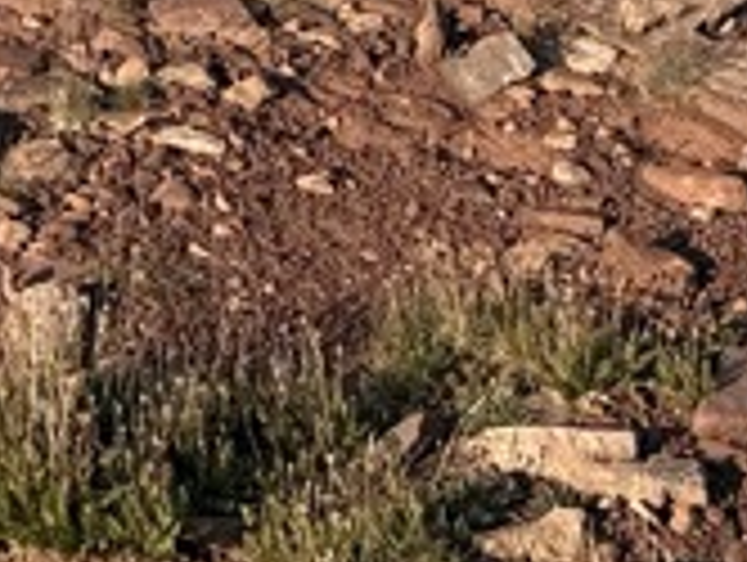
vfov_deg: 8.5
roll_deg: -0.1
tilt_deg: -5.0
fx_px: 3198
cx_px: -549
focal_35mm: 148
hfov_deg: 12.3
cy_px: -1115
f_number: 1.78
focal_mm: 6.76
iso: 80
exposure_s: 1/3584
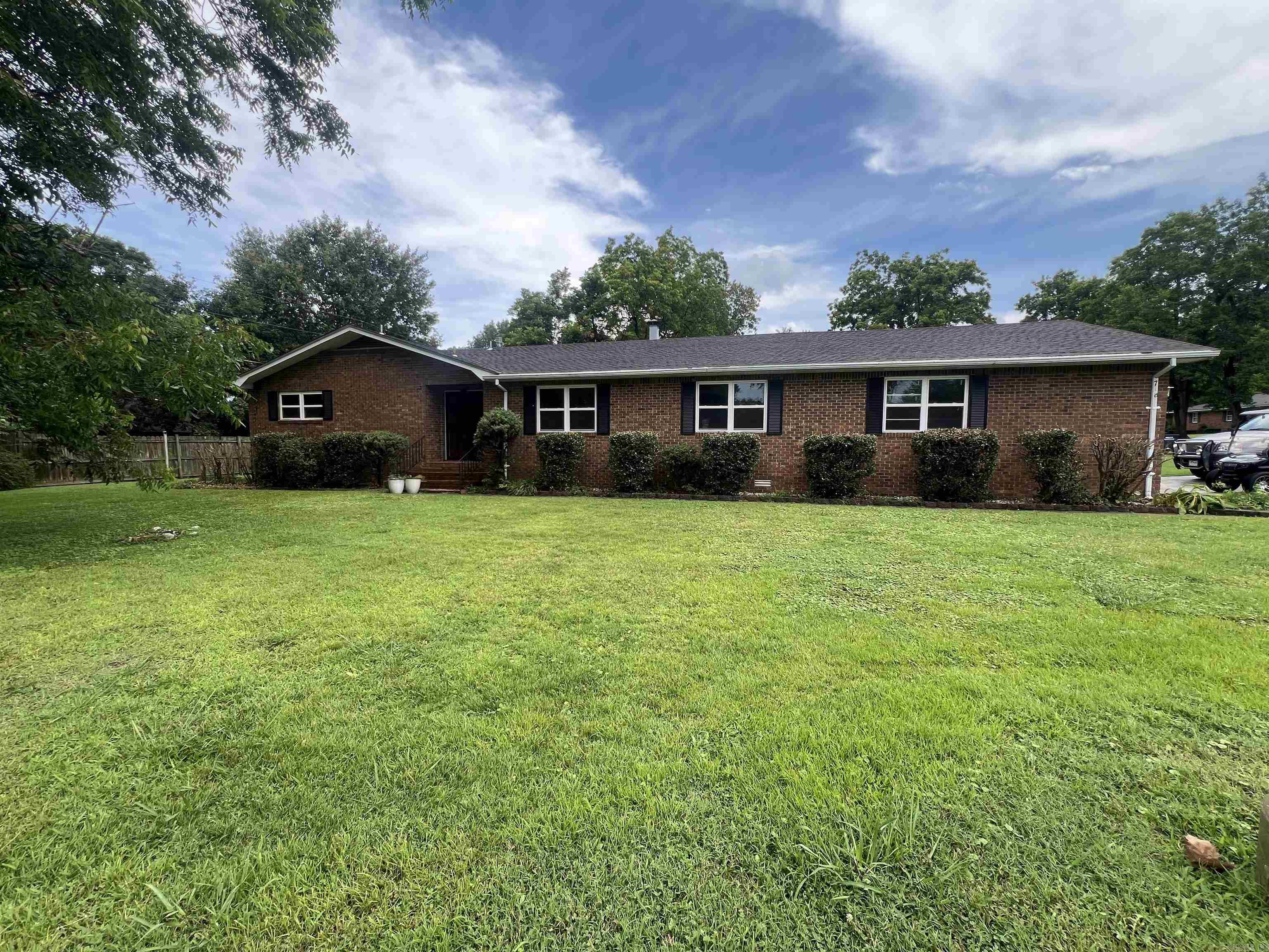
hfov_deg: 106.2
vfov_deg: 89.9
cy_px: 476
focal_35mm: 13
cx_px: 634
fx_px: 477
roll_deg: -0.3
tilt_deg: -4.5
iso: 32
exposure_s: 1/347
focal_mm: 1.57
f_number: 1.8
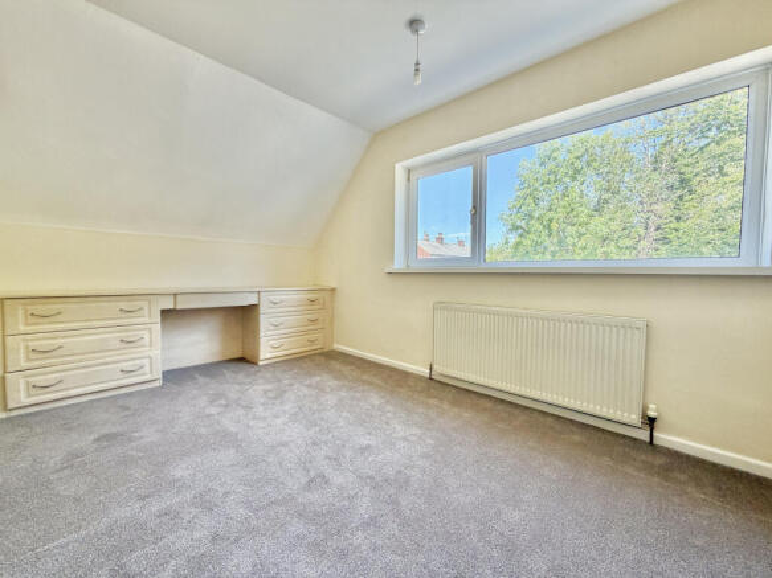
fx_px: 312
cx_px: 386
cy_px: 289
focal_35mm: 14
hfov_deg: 102.1
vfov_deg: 85.7
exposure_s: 1/121
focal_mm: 2.22
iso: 100
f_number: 2.2
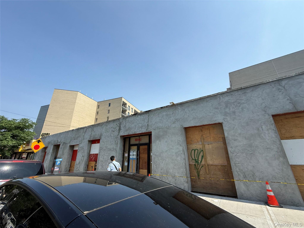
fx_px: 123
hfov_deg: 102.1
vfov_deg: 85.7
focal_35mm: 14
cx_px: 152
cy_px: 114
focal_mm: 2.22
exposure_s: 1/2320
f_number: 2.2
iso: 64
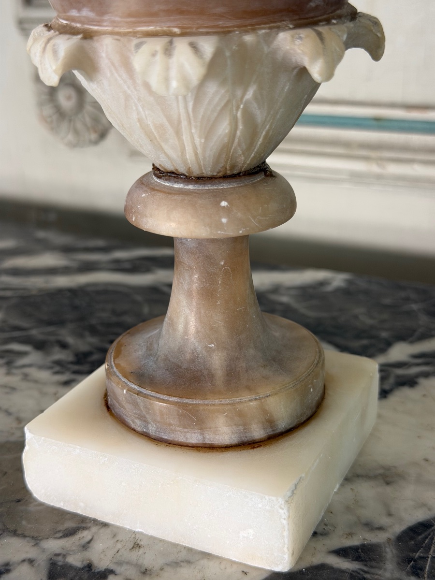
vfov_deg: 39.7
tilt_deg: -21.6
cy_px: 290
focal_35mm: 48
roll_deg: +1.6
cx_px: 218
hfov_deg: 30.3
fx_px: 804
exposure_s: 1/50
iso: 80
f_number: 1.78
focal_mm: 6.76
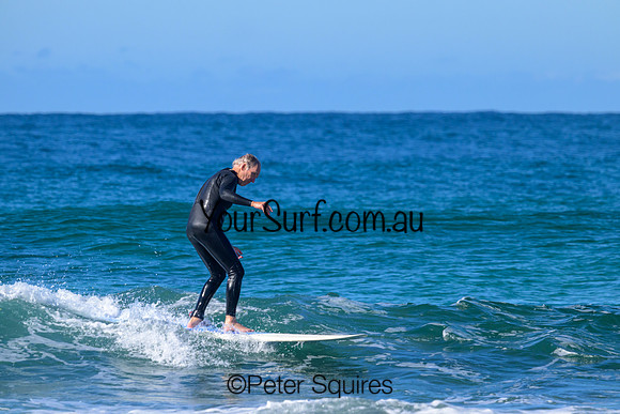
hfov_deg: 4.4
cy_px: 207
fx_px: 8024
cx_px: 310
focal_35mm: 466
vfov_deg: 3.0
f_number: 10
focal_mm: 460
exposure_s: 1/2000
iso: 560
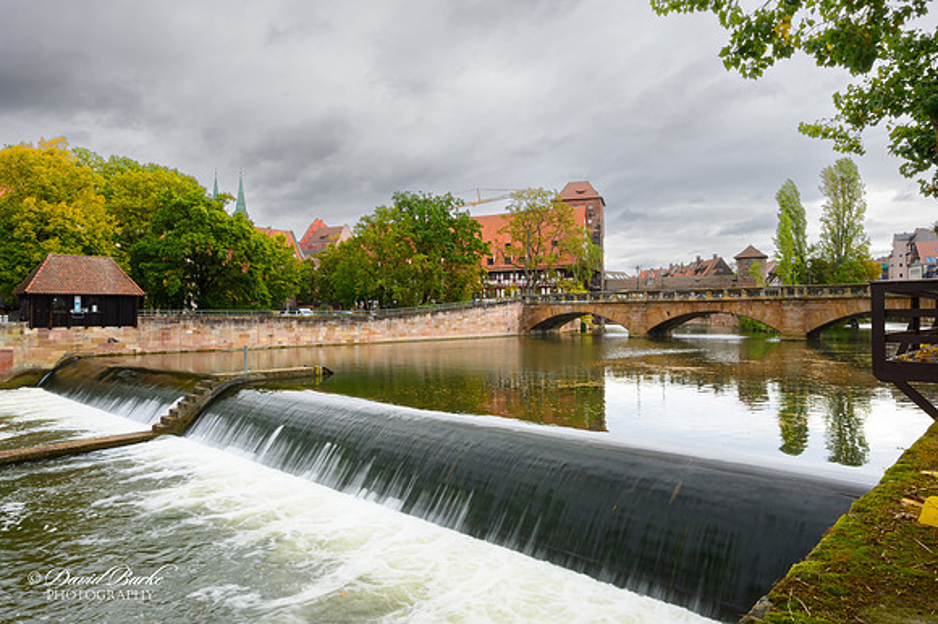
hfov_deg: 78.6
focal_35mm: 22
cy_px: 312
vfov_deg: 57.2
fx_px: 573
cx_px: 469
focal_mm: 15
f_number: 20
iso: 100
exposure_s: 1/8
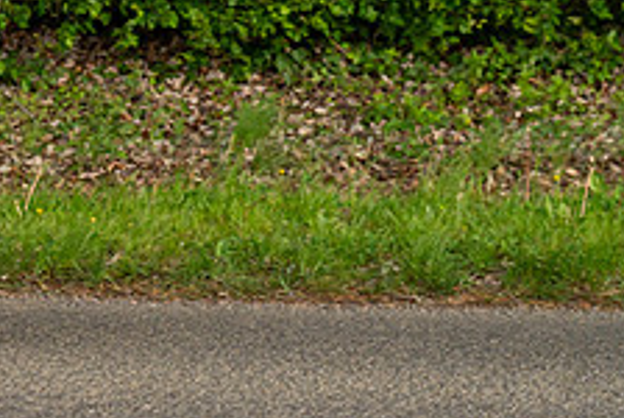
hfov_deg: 11.1
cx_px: -156
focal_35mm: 181
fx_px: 3141
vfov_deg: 7.6
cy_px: -71
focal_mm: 70
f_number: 4
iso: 1250
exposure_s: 1/1000
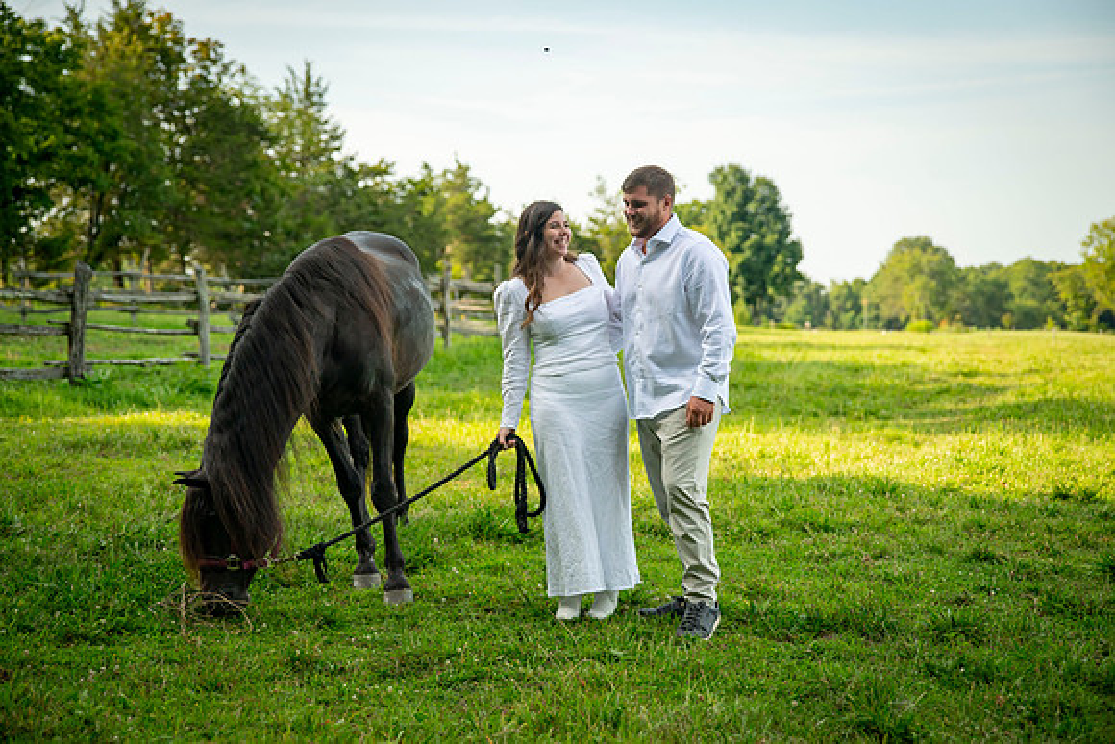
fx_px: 1925
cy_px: 365
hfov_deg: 32.3
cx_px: 565
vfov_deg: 21.9
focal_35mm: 62
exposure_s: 1/3200
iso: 400
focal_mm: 56
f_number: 2.8
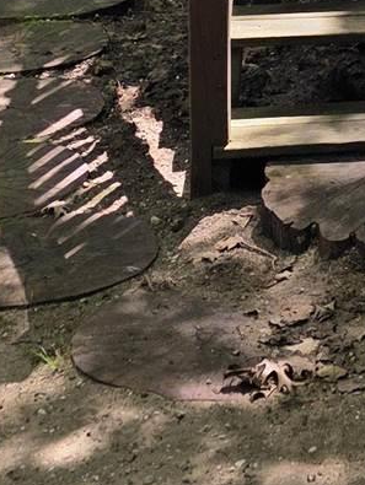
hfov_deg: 10.5
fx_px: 1881
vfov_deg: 13.0
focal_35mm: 134
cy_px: -451
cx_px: 634
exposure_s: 1/359
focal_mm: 6.3
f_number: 1.7
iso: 40
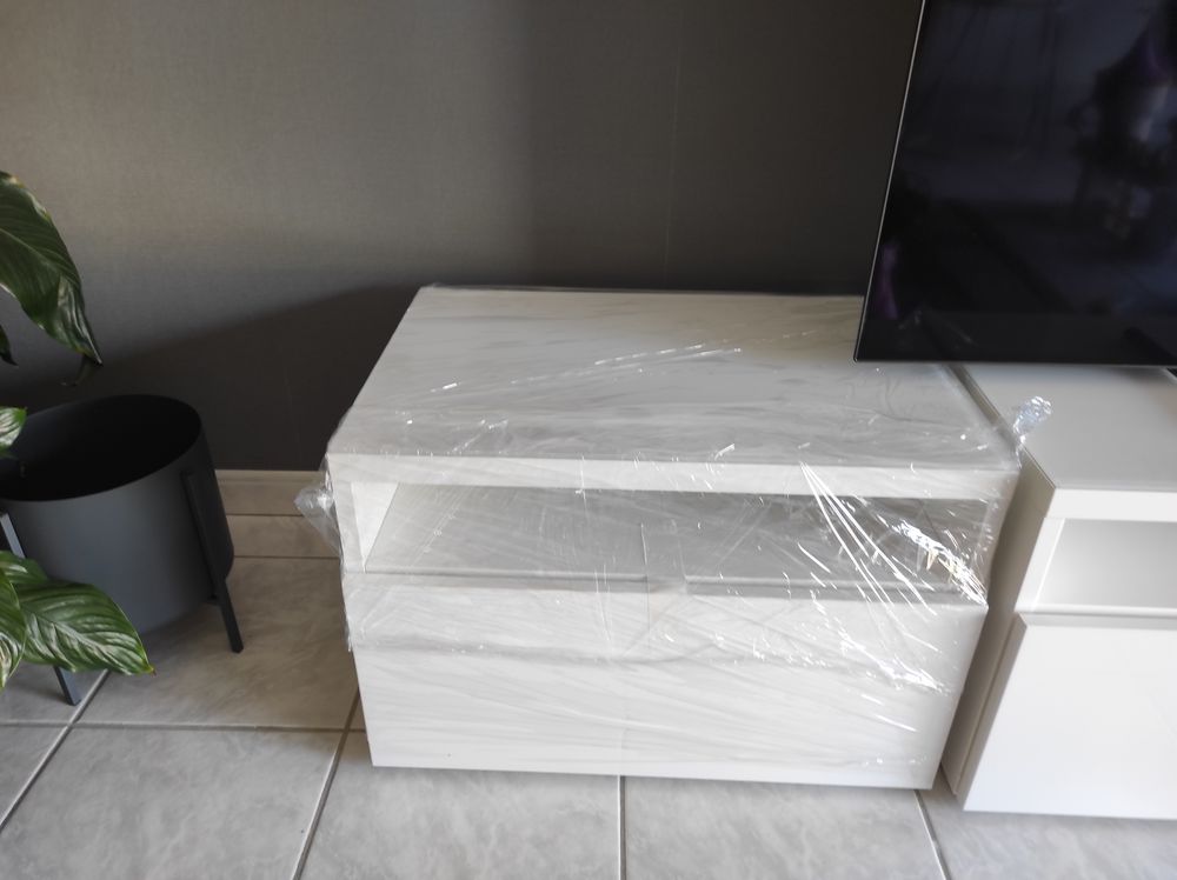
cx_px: 588
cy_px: 440
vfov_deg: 54.8
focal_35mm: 25
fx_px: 849
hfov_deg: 69.4
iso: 264
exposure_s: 1/33
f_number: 1.89
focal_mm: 5.43
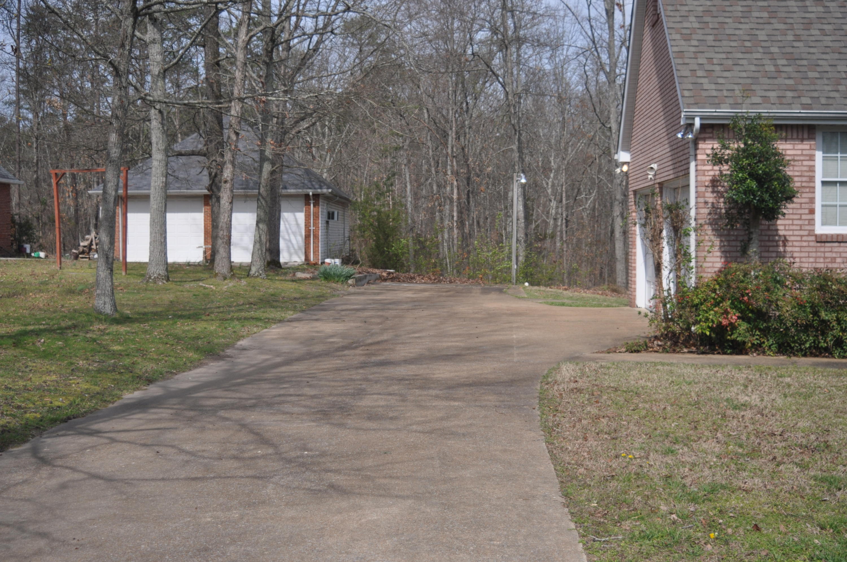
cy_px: 281
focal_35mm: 42
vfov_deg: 31.8
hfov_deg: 46.5
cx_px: 424
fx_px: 987
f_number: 3.5
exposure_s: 1/2500
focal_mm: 28
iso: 200
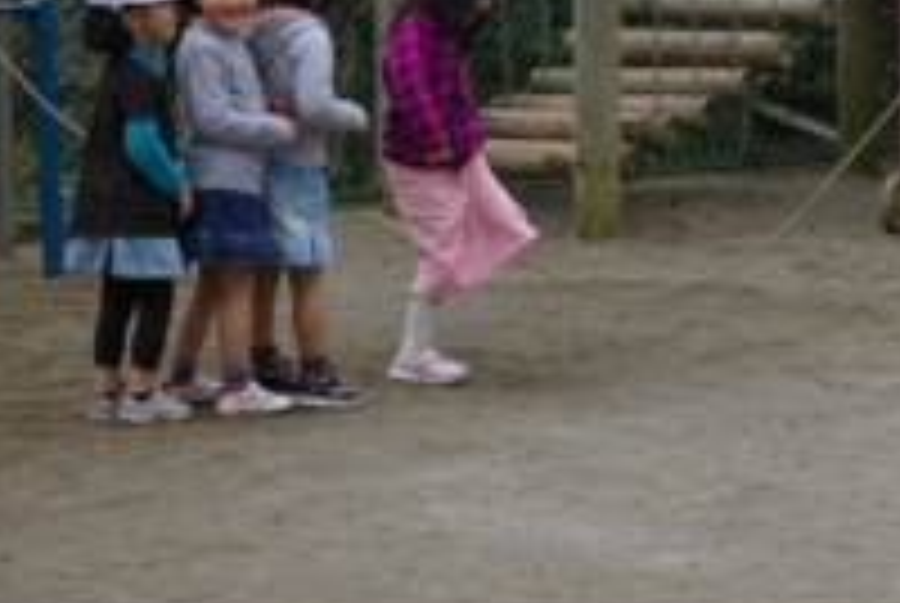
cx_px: 814
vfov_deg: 8.3
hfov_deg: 12.3
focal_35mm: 165
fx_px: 4131
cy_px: 47
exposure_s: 1/125
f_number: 8
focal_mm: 55
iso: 200
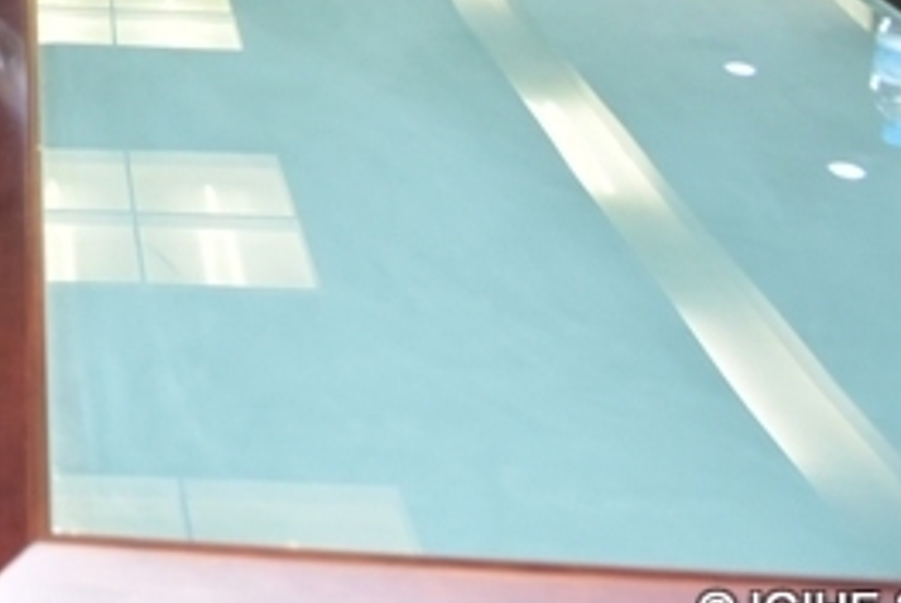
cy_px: -219
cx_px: -295
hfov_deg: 24.0
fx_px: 1829
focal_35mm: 73
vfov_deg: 17.4
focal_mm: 24
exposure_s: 1/250
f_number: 5
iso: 3200
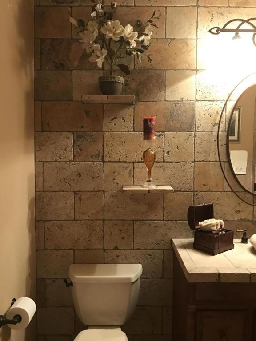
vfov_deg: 63.4
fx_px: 276
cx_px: 128
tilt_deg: -4.0
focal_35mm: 28
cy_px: 170
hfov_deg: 49.7
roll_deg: +1.6
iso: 80
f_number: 1.8
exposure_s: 1/15
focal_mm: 3.99
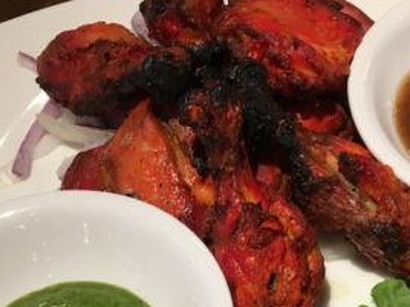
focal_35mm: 65
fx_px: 770
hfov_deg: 29.6
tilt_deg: -55.9
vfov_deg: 22.1
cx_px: 274
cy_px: 272
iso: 50
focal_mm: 4.15
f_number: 2.2
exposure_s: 1/30
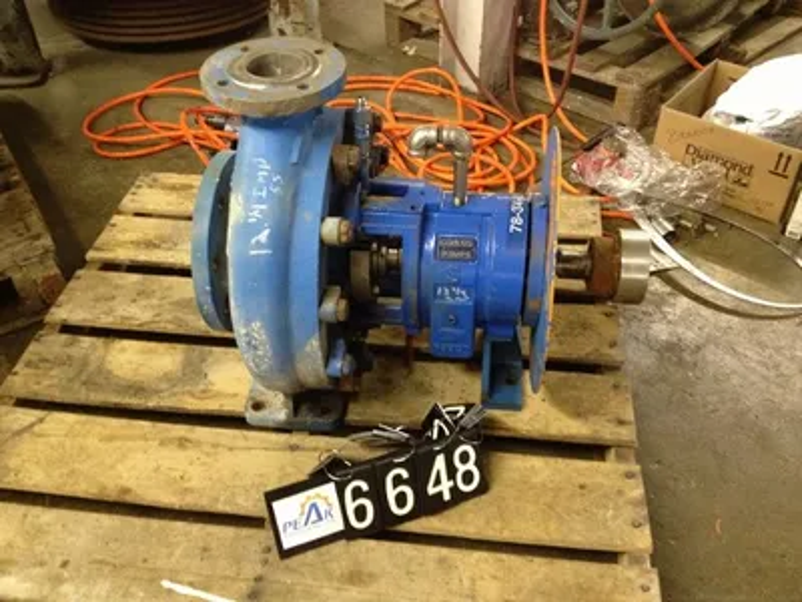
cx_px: 401
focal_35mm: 35
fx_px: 811
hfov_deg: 52.6
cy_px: 301
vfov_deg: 40.7
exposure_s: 1/17
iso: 400
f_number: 2.4
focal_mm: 4.28
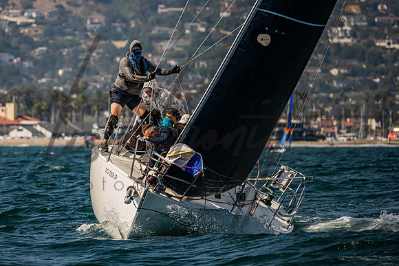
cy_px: 105
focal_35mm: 536
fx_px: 5939
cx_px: 133
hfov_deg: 3.8
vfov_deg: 2.6
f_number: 8
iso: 500
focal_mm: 400
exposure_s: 1/2500
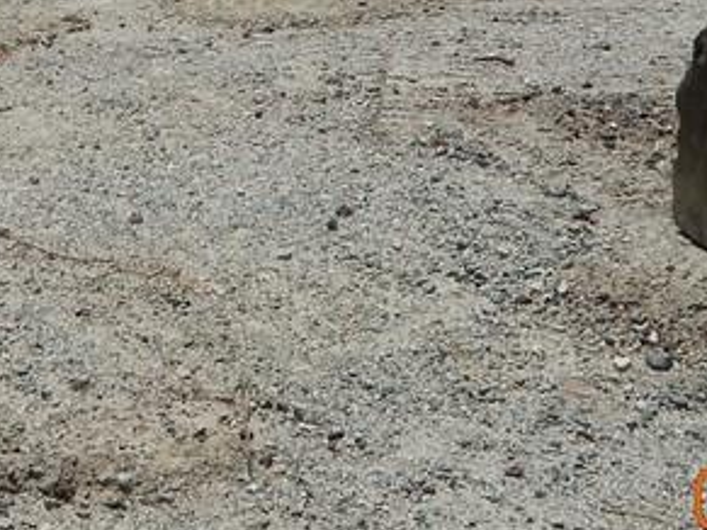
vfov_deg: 16.7
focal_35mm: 81
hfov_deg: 24.0
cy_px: -241
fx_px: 1654
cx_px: 214
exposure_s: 1/800
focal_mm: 4
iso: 125
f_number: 6
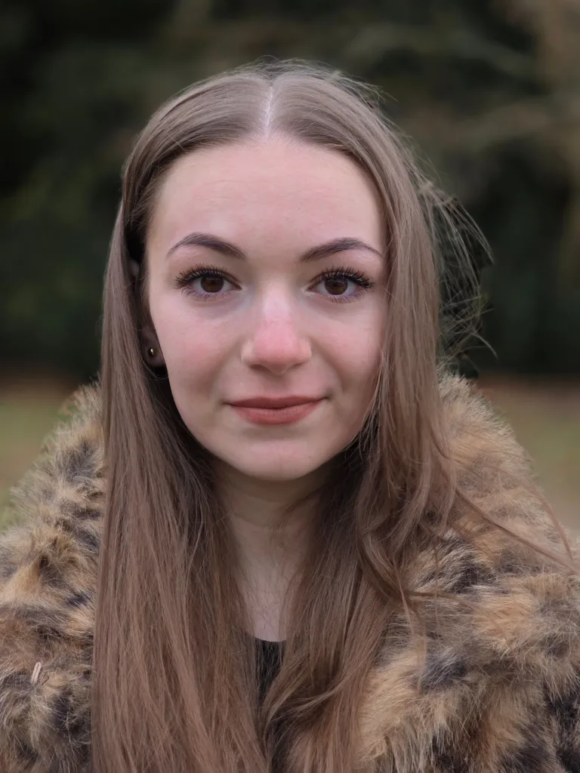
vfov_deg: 28.2
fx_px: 1541
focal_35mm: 69
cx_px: 290
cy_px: 386
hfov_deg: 21.3
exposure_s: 1/247
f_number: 2.4
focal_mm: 7.9
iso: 50
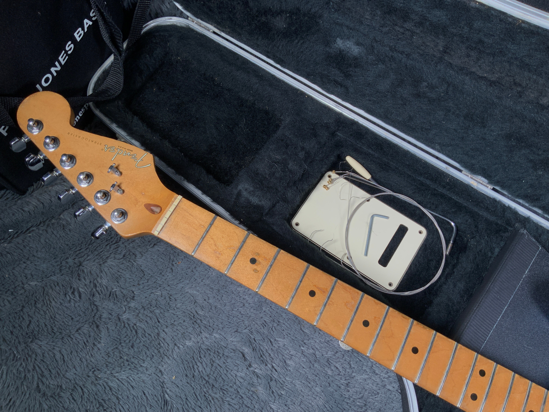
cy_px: 206
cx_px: 274
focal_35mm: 29
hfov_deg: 61.7
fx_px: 460
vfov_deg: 48.2
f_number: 1.8
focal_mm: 3
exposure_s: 1/104
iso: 20
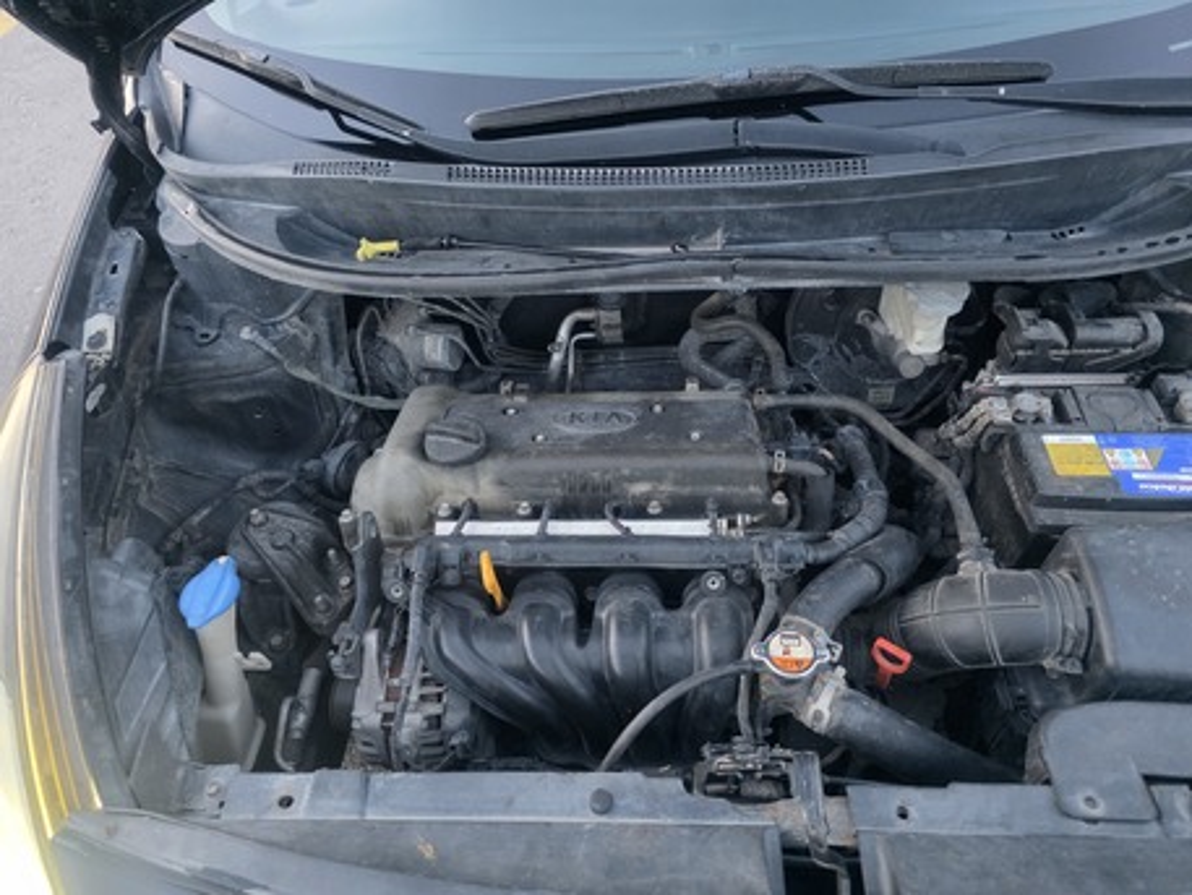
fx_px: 792
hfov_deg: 73.9
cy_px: 448
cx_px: 596
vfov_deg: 58.9
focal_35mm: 23
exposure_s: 1/100
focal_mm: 6.3
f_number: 1.7
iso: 1600
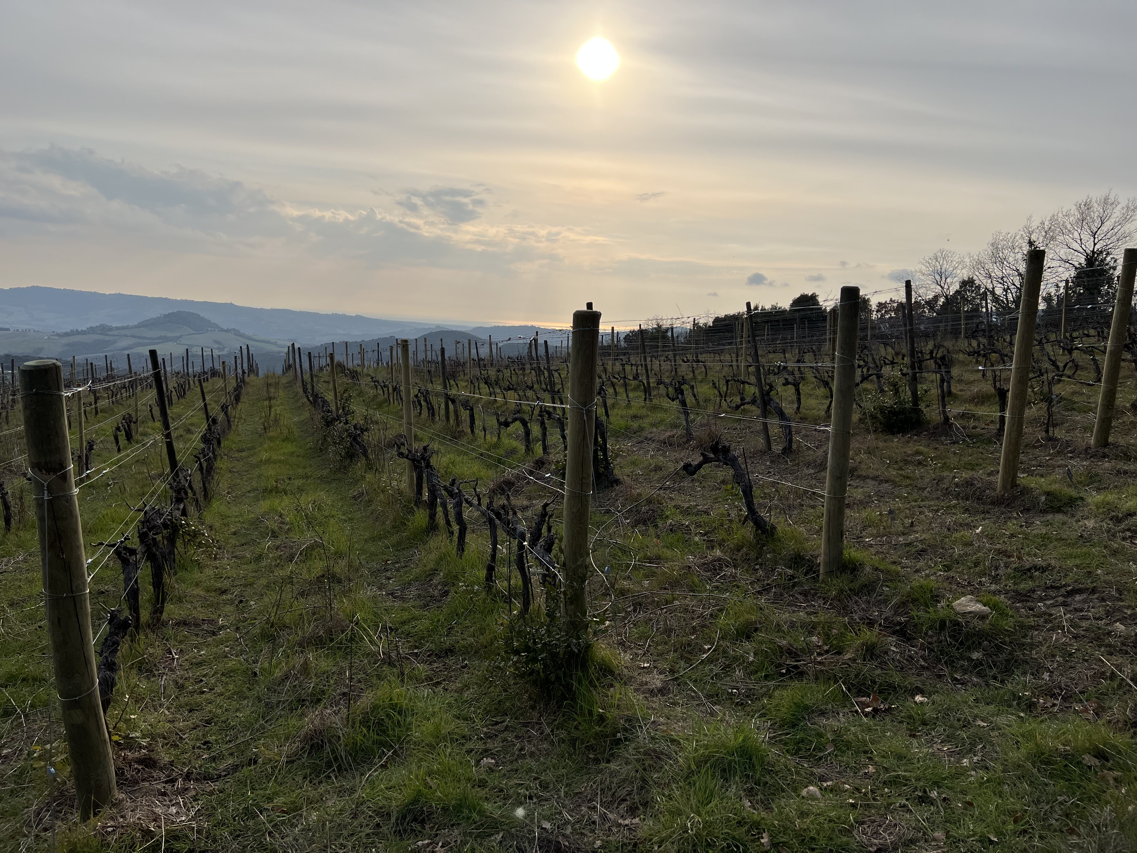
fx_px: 854
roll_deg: -3.1
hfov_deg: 67.3
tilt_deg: -8.4
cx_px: 568
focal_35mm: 26
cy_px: 426
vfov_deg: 53.1
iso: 50
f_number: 1.5
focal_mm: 5.7
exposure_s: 1/6211
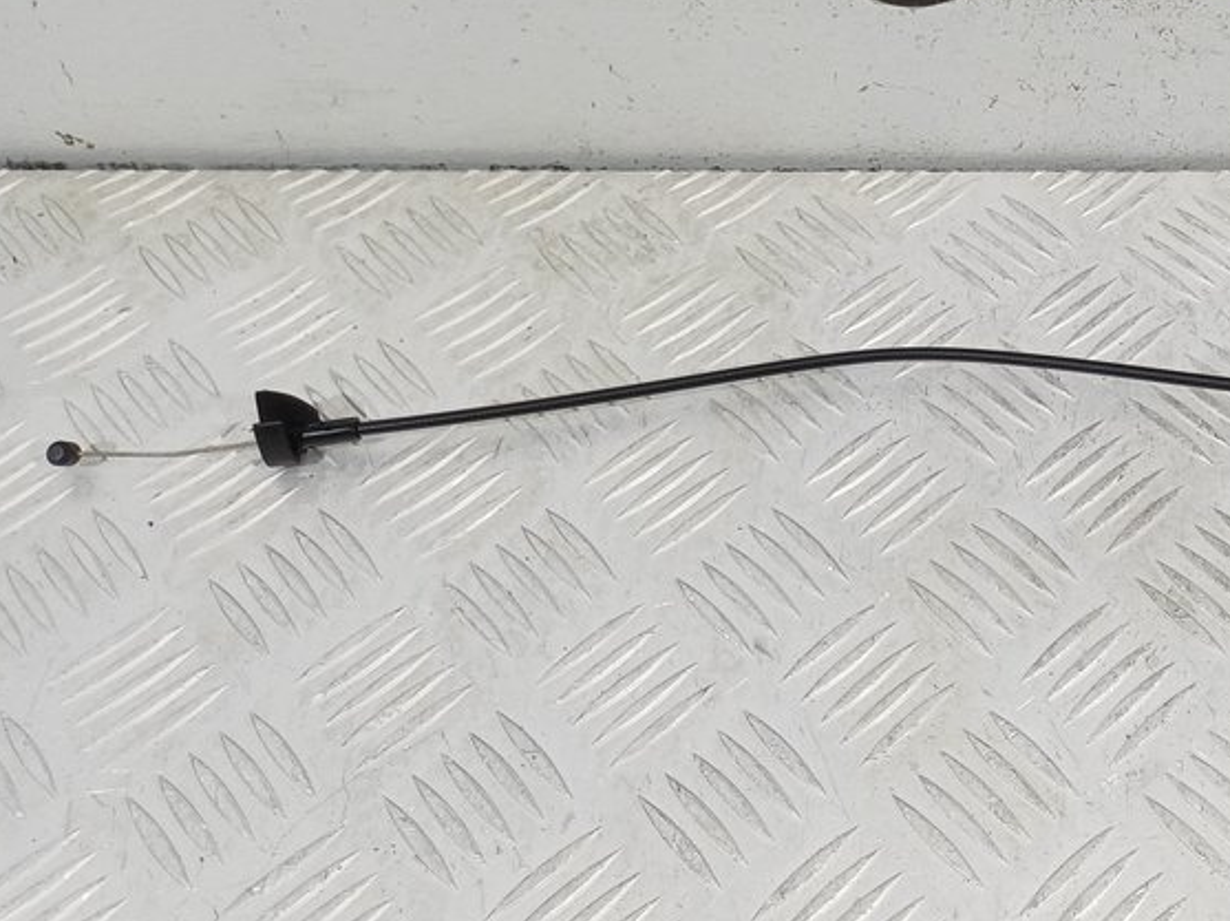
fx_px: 1633
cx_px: 1051
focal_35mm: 46
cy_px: 219
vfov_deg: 30.9
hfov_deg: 39.0
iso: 100
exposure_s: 1/50
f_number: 1.8
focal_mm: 4.65
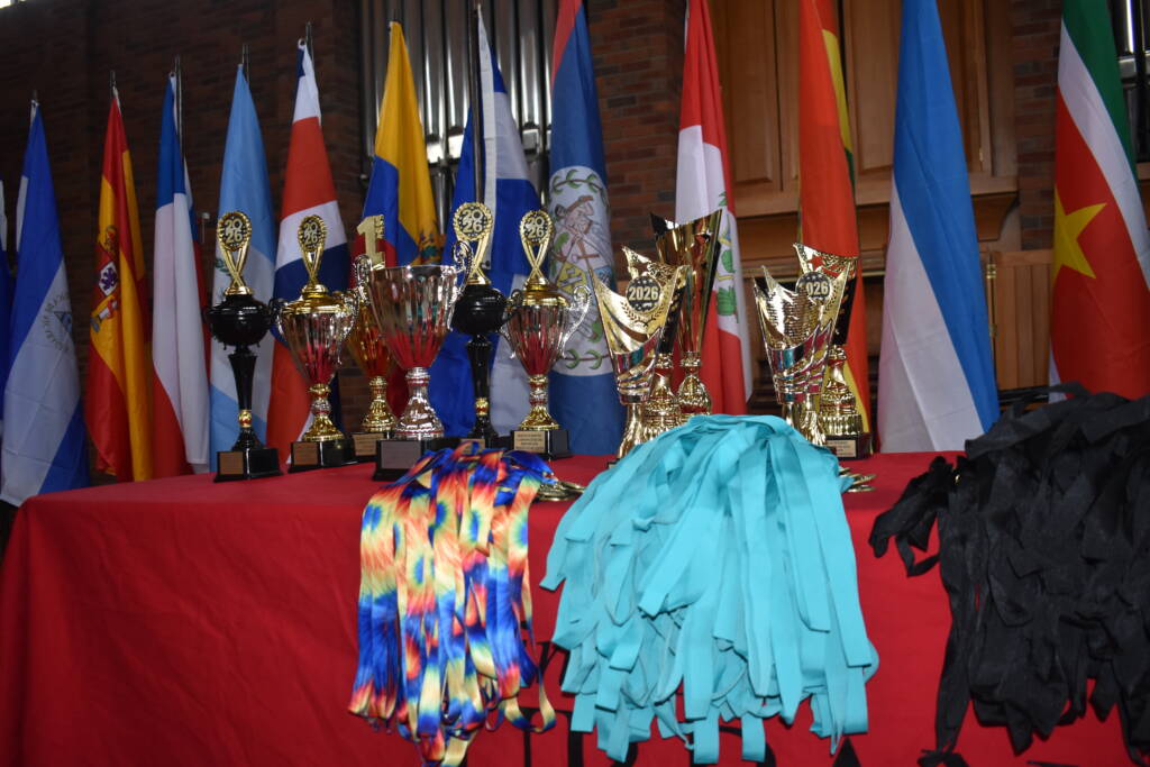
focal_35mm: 33
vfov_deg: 40.0
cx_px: 575
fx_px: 1054
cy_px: 384
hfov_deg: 57.2
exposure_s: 1/125
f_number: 3.8
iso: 800
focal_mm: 22
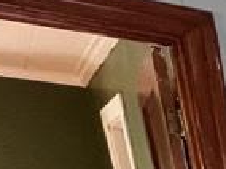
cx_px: 793
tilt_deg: -14.5
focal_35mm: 94
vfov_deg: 12.3
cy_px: 413
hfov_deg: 9.5
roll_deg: -1.1
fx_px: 613
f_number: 1.8
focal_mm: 1.57
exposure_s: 1/60
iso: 200
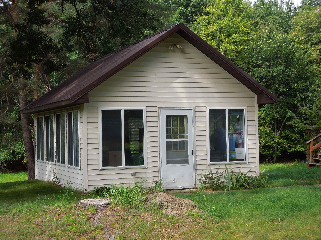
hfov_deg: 31.7
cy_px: 120
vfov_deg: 24.0
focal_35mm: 61
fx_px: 566
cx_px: 160
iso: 100
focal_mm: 11
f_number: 4.3
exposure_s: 1/320
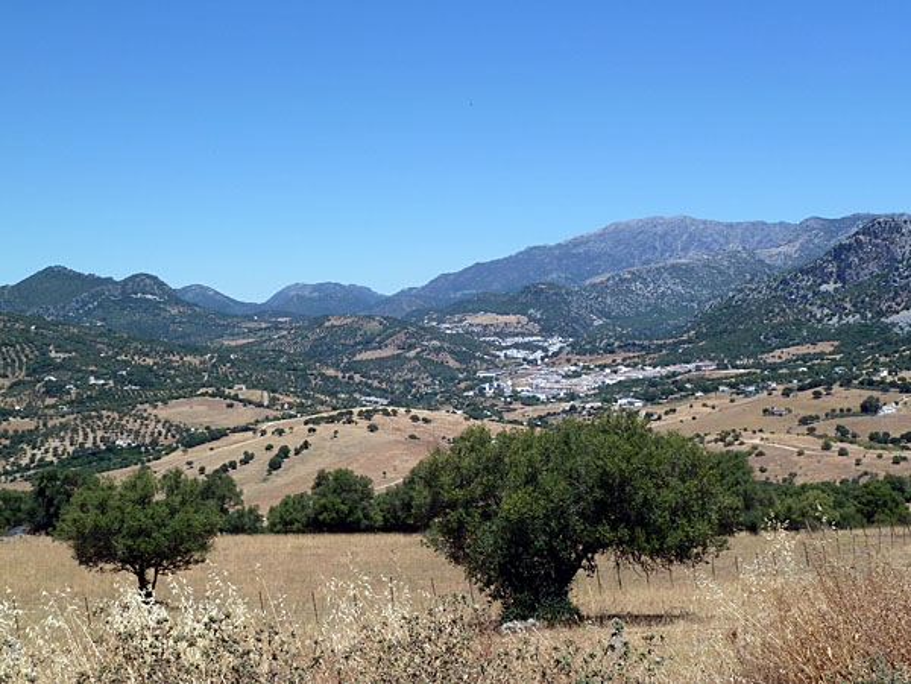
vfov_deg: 30.3
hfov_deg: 39.7
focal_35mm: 48
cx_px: 456
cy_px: 342
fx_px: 1263
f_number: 5
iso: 80
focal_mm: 7.9
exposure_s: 1/400
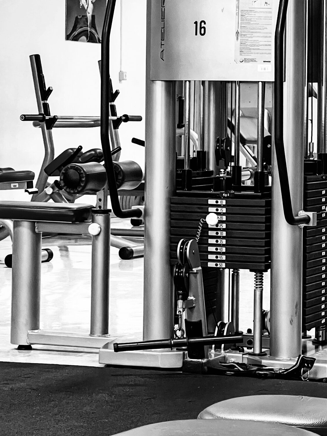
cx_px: 238
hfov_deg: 11.4
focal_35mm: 130
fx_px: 1637
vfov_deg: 15.1
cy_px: 114
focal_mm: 9
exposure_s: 1/60
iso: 500
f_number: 2.8
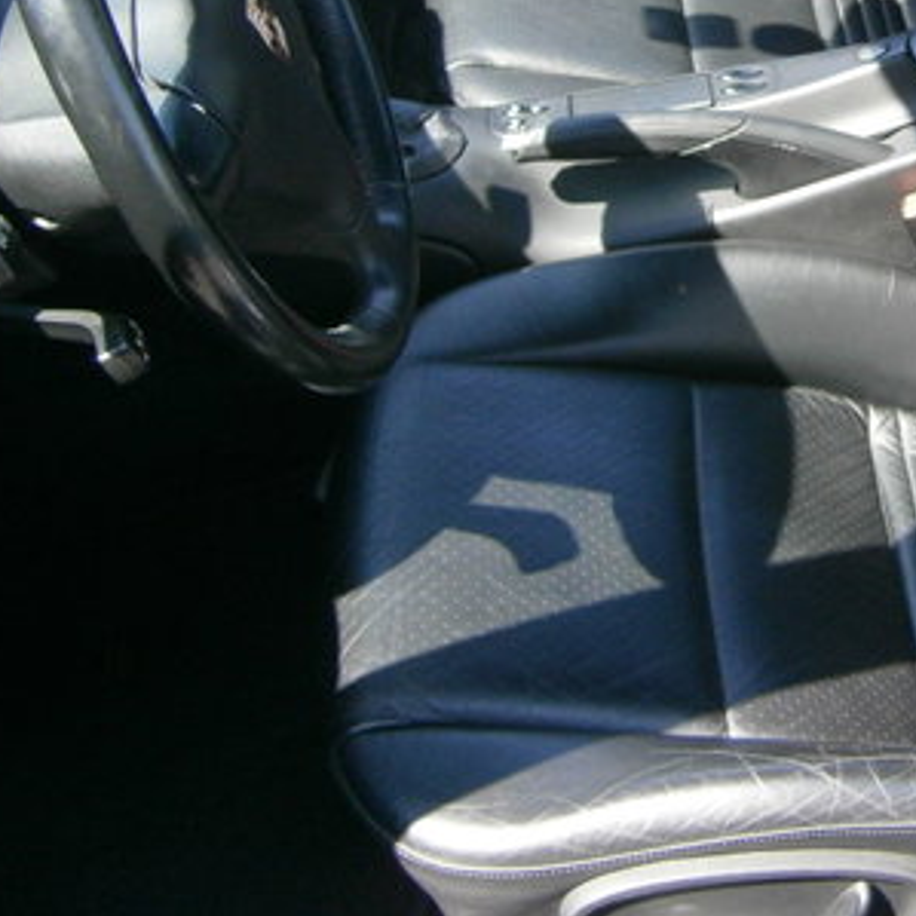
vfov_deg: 28.2
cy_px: 135
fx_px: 1766
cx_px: 1032
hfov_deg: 26.5
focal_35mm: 59
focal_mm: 4.7
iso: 200
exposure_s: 1/250
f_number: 2.8
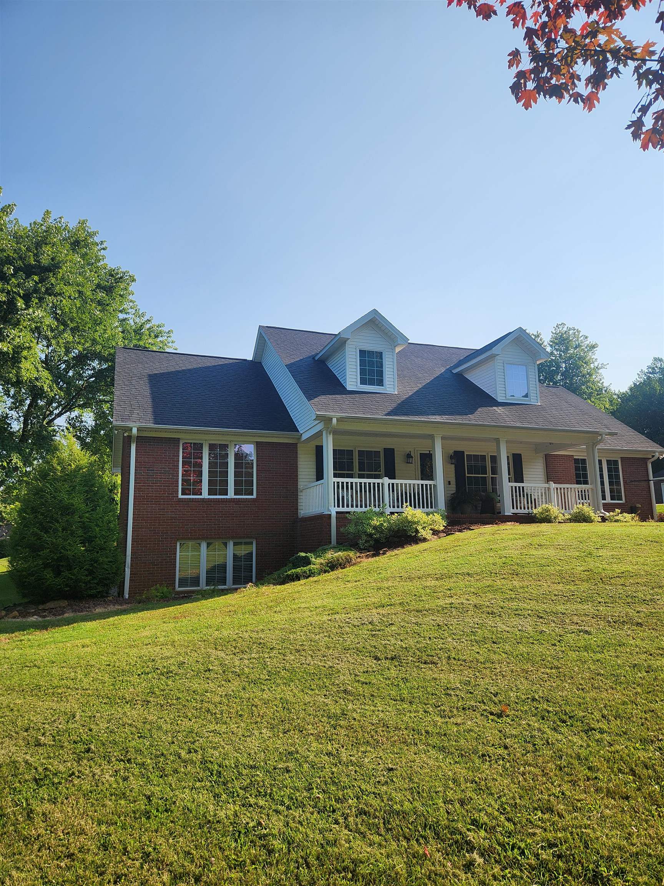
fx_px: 588
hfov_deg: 58.9
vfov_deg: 73.9
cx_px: 332
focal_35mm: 23
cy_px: 443
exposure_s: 1/1946
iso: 20
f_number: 1.8
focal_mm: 5.4
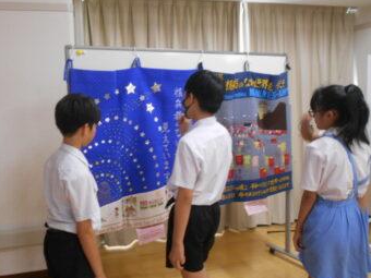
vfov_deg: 39.6
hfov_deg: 51.3
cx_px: 176
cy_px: 145
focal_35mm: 36
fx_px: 386
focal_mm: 5.8
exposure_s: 1/30
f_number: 3.6
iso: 360
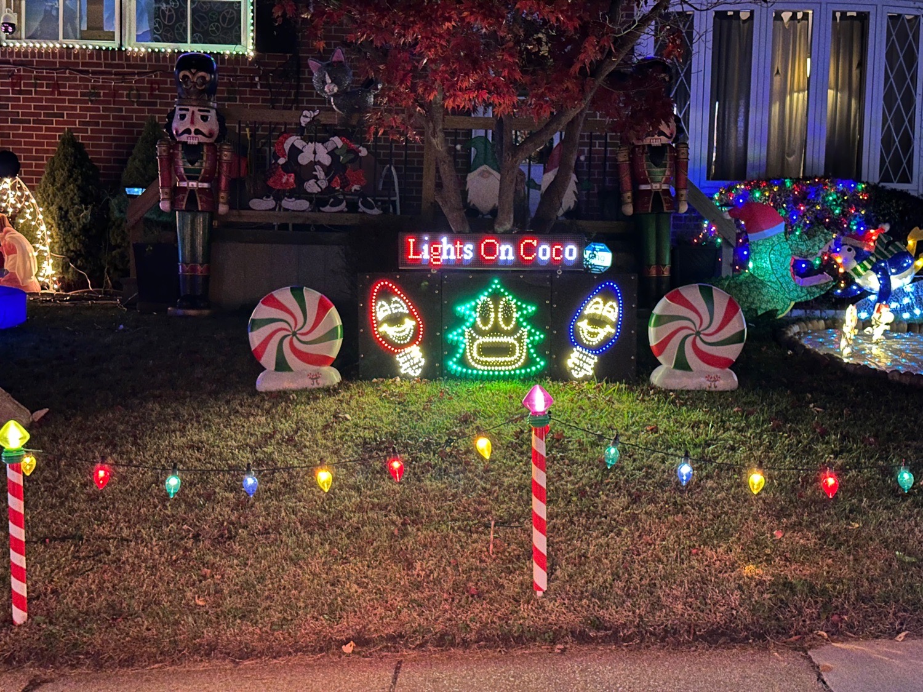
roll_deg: -1.5
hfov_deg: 39.7
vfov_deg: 30.3
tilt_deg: -5.0
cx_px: 462
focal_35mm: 48
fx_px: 1280
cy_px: 346
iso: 400
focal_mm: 6.86
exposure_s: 1/5
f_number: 1.78
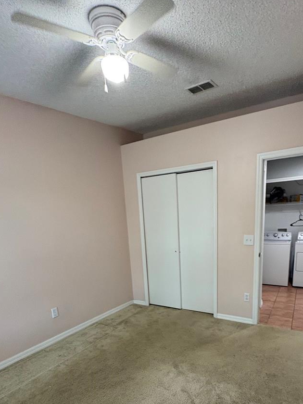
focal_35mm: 20
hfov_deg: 65.4
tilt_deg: -8.2
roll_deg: +1.9
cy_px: 270
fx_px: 233
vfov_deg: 79.0
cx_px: 181
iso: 320
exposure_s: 1/60
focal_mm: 2.22
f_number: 2.2
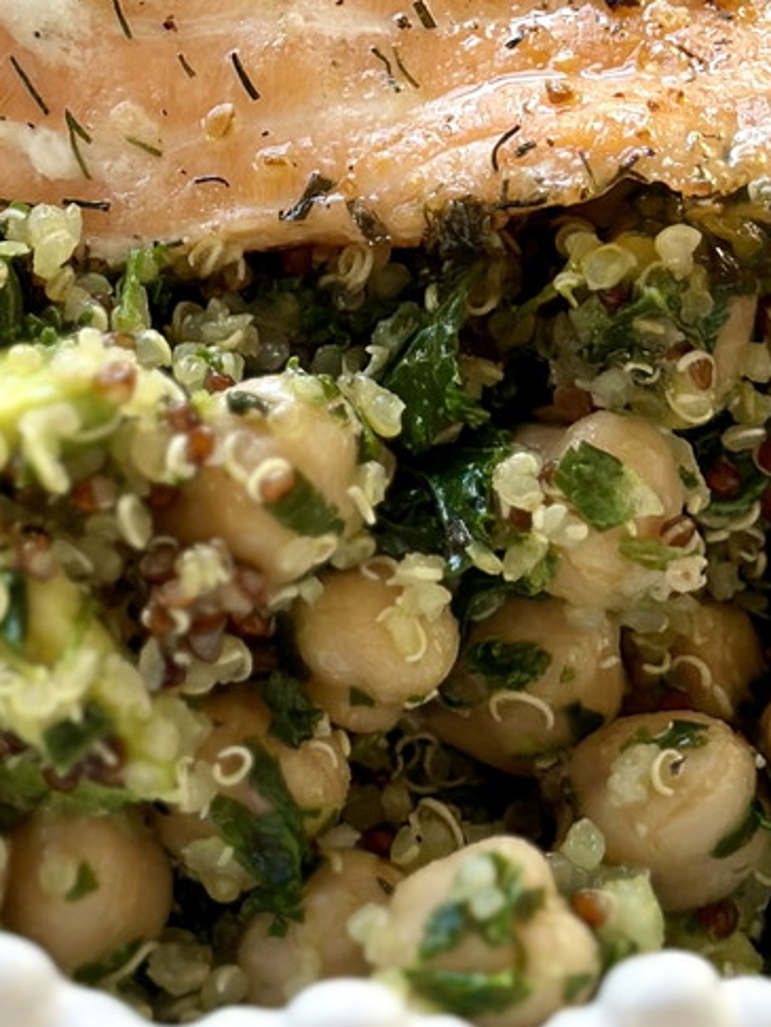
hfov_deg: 9.4
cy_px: -82
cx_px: 116
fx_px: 4688
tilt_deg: -43.7
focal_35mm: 158
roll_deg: +0.8
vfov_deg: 12.3
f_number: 1.78
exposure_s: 1/121
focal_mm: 6.86
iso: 100
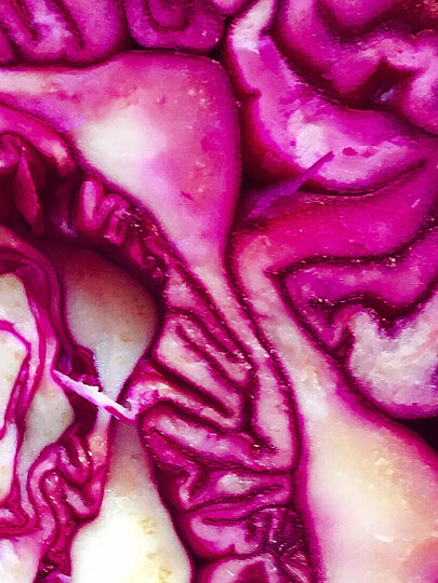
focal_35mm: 86
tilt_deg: -80.6
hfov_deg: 16.2
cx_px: -147
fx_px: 1451
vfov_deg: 22.6
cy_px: 399
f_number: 2.2
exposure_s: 1/30
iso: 64
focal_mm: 4.15
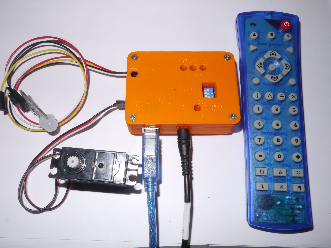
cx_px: 166
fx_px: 306
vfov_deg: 44.2
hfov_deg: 56.8
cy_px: 124
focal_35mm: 32
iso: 160
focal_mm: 16
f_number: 22
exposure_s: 1/60
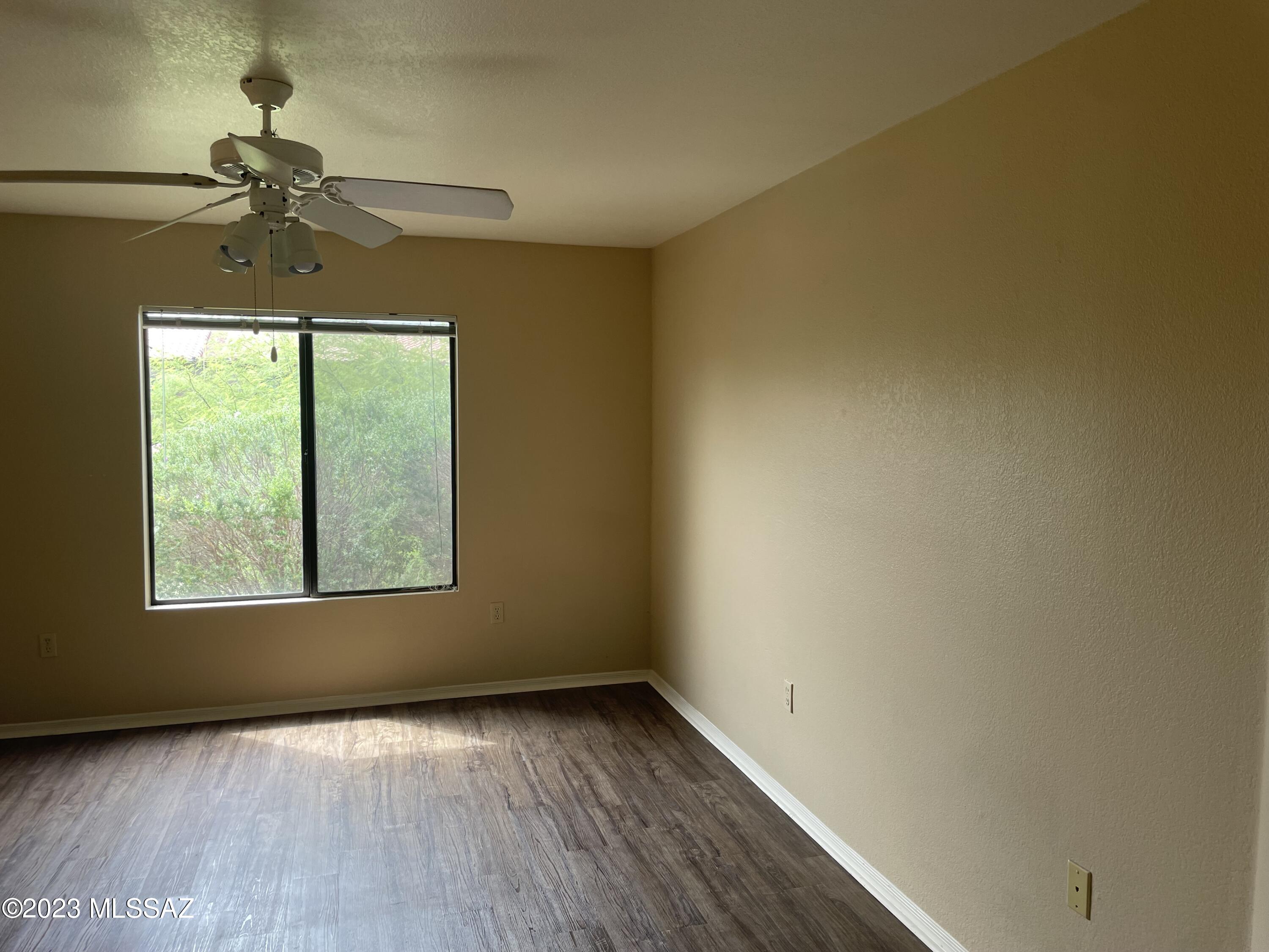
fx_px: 953
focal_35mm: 26
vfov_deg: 53.1
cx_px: 634
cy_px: 476
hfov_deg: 67.3
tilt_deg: -2.0
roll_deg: -0.1
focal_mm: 4.2
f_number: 1.6
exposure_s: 1/120
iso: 50
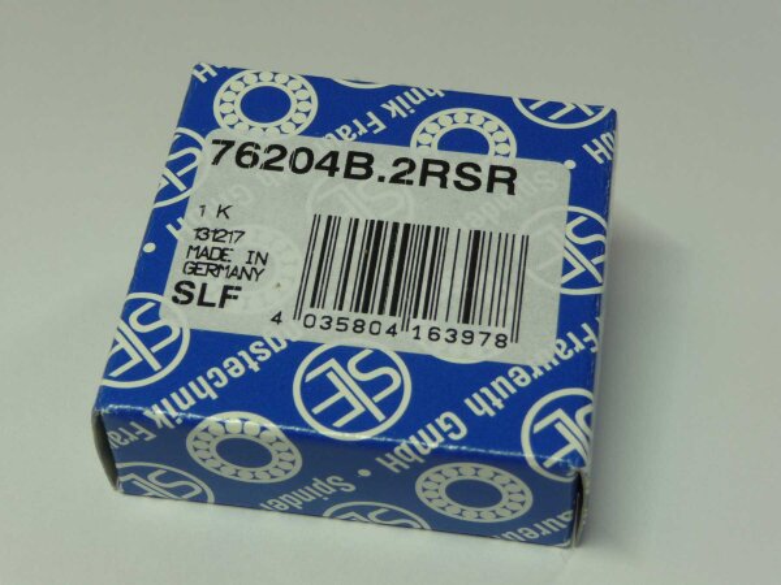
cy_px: 292
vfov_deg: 20.4
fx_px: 1624
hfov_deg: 27.0
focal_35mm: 72
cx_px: 390
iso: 100
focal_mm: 12.2
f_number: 4.6
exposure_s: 1/40
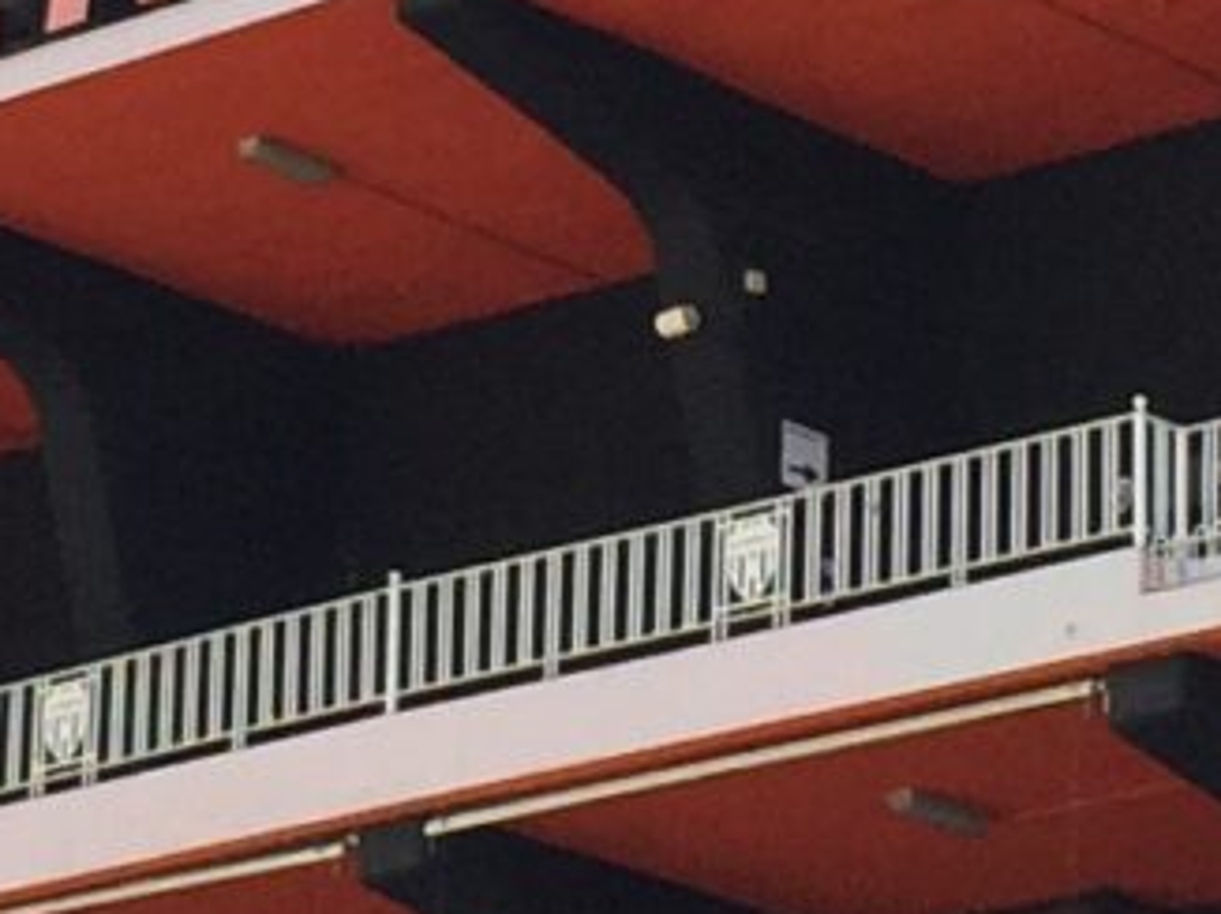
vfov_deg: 6.5
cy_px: 60
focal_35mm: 228
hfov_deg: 8.7
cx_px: 629
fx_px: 8036
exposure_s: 1/648
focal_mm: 4.15
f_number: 2.2
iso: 32
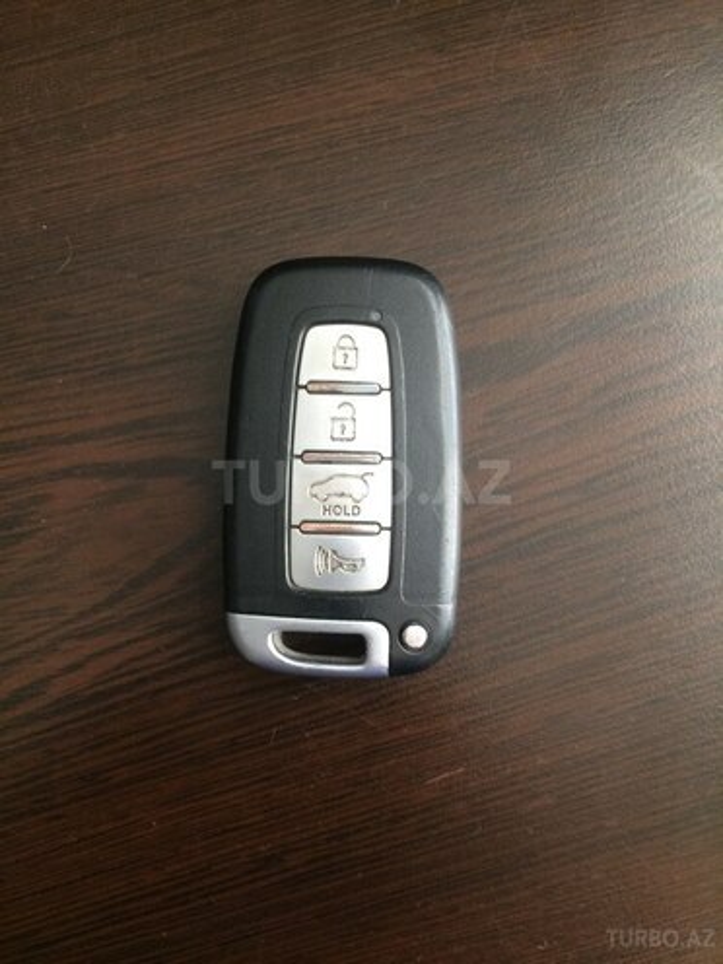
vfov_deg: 61.7
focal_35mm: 29
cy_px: 482
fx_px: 808
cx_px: 362
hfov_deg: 48.2
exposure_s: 1/33
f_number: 2.2
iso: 125
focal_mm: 4.15
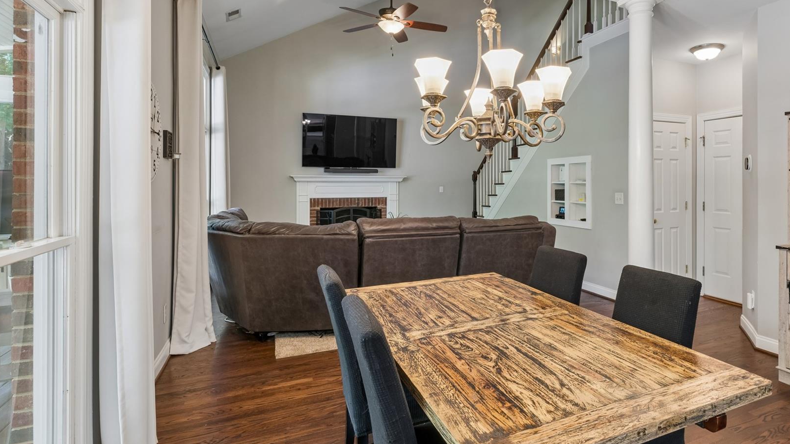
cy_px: 192
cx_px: 498
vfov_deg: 53.0
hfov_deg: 81.6
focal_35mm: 21
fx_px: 444
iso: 400
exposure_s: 1/2
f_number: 13
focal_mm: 15.9
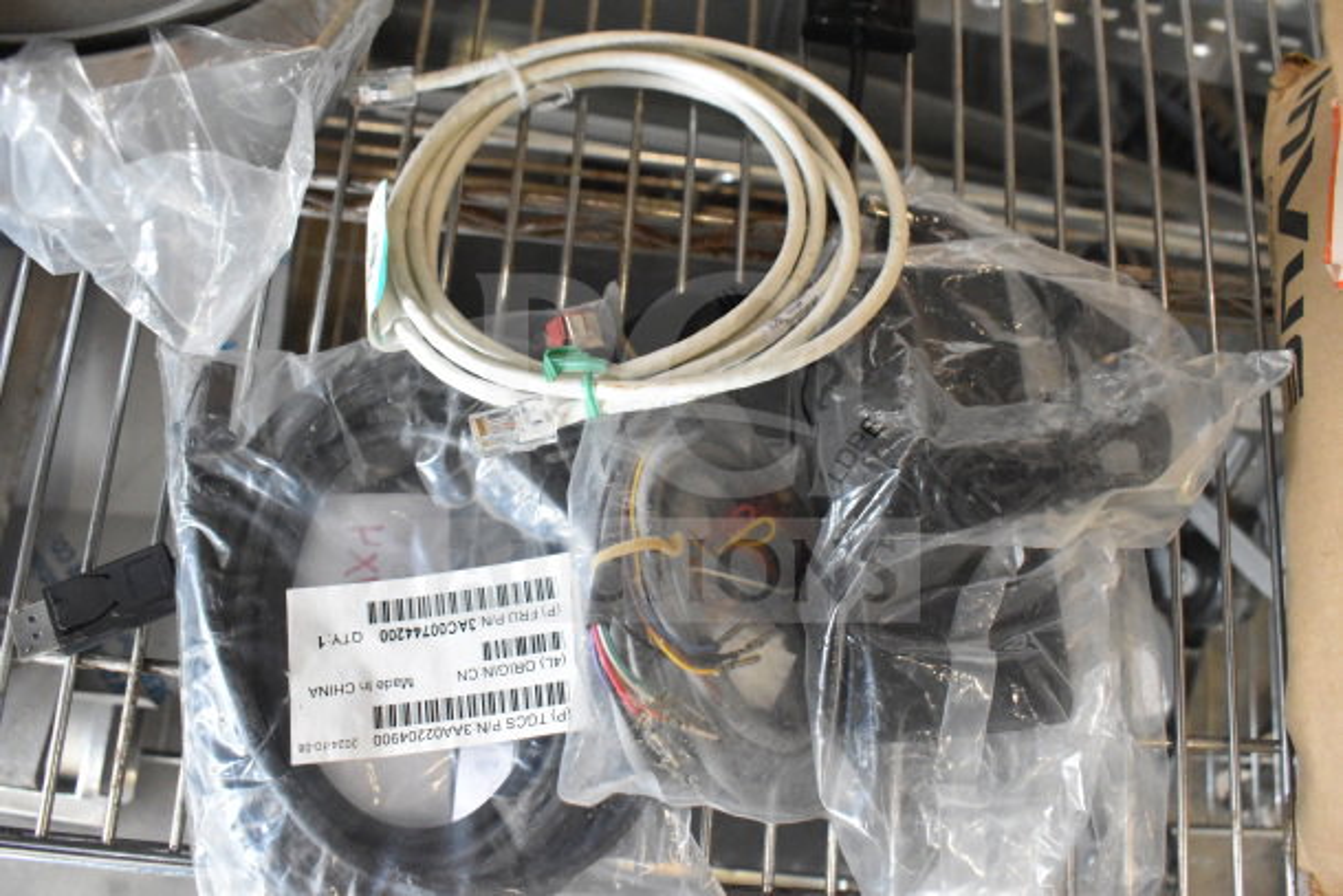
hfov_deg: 61.9
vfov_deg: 43.6
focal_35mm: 30
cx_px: 672
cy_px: 448
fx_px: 1119
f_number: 6.3
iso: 6400
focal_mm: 20
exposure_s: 1/160
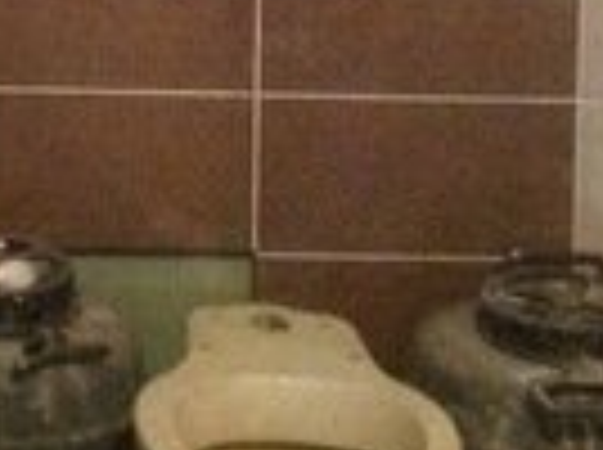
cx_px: -248
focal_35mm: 162
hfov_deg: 11.8
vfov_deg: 8.5
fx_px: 2817
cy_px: -533
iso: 400
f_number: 2.4
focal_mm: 4.28
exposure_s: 1/17
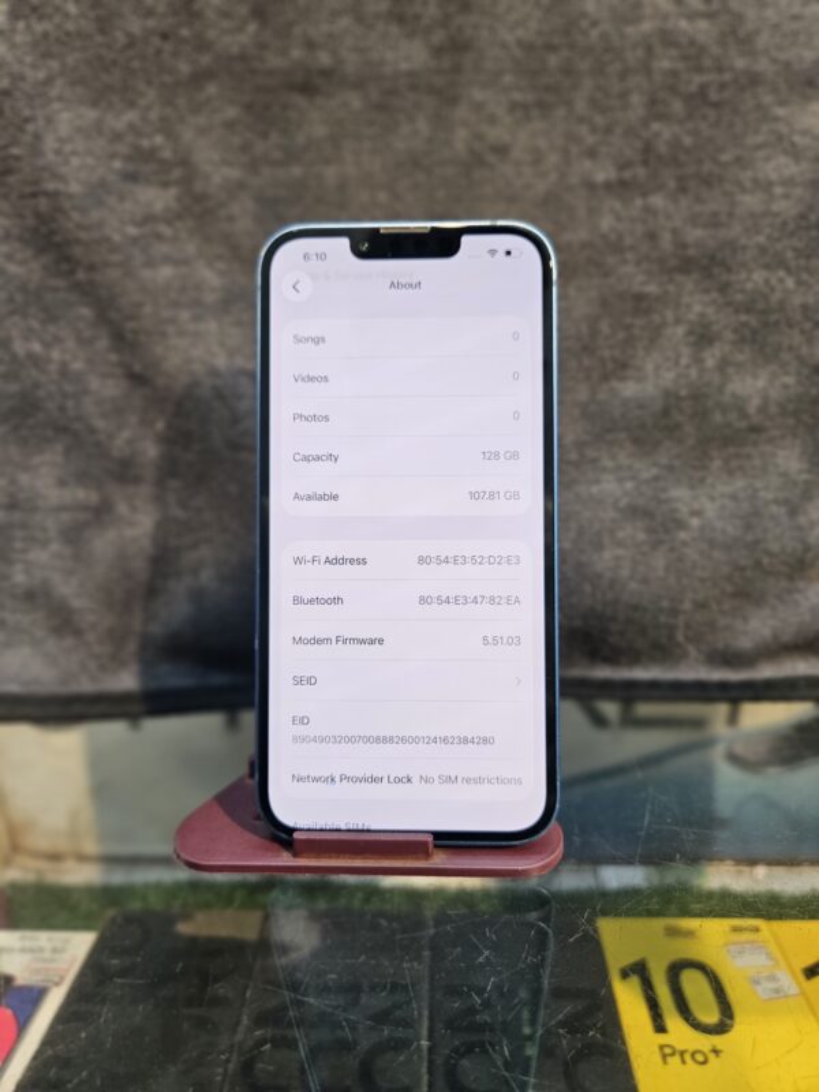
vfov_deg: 73.9
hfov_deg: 58.9
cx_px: 410
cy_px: 546
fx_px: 726
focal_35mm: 23
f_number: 1.8
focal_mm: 5.4
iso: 160
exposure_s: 1/100
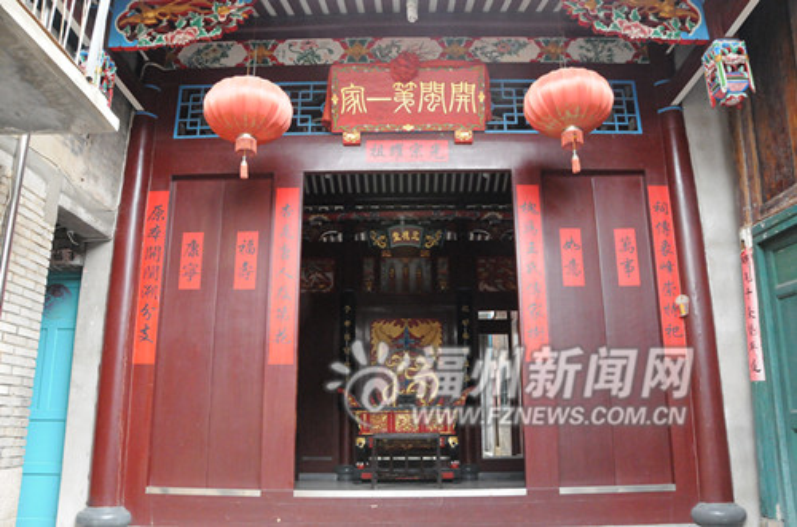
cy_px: 264
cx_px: 398
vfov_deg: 47.7
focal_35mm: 27
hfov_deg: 67.5
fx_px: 596
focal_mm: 18
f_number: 6.3
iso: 3200
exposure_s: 1/160
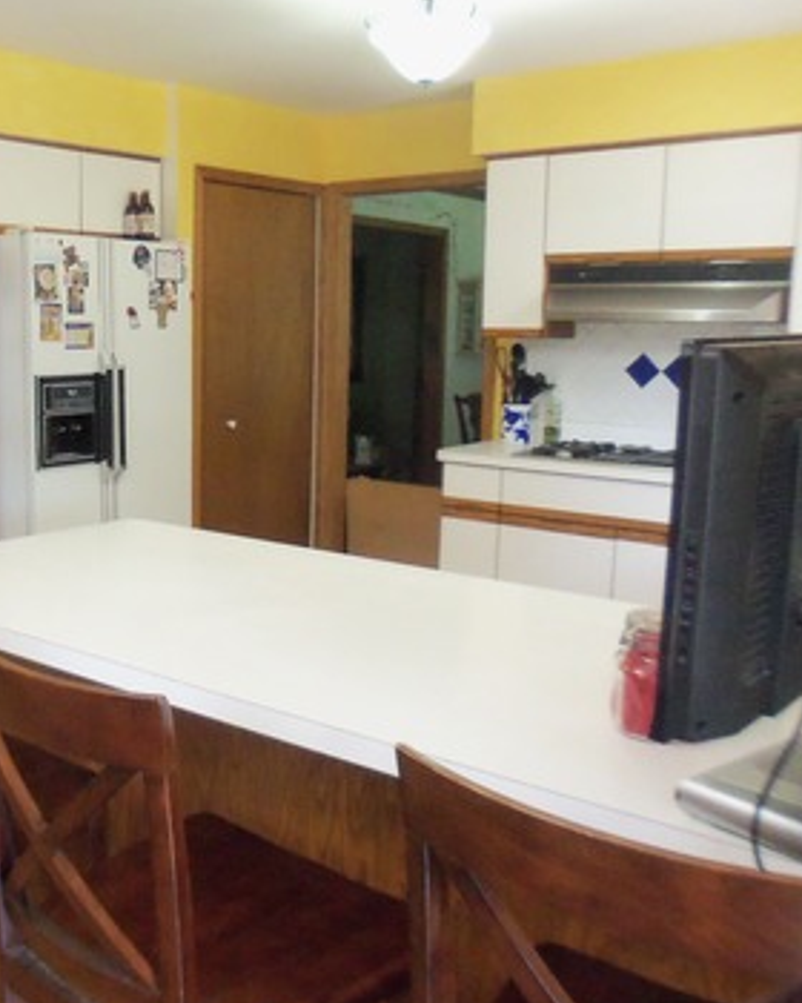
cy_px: 490
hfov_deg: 29.6
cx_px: 160
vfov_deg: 37.3
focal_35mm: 50
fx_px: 1484
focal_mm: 5.1
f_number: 3.9
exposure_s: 1/15
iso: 400
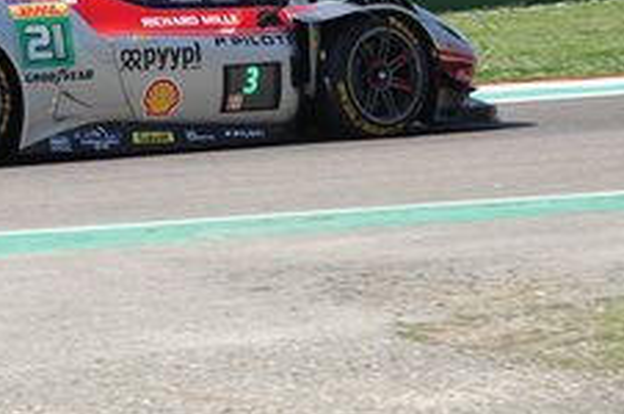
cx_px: 99
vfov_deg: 3.2
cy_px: 110
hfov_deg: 4.8
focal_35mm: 427
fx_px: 7391
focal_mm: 78.39
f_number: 4
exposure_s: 1/1000
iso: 160
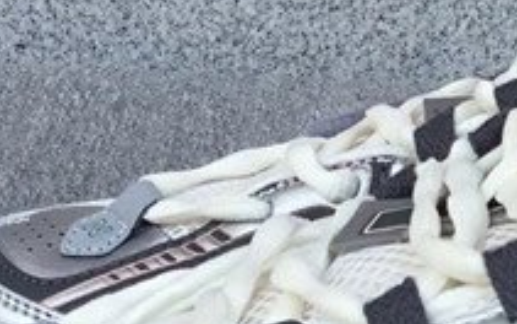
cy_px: 418
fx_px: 1973
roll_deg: -2.3
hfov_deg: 14.6
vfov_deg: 9.2
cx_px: 568
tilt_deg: -23.1
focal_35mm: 140
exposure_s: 1/416
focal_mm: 3.3
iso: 25
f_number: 2.4
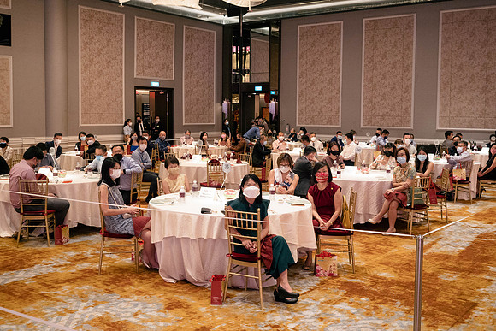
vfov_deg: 32.4
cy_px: 148
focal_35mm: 41
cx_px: 248
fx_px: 568
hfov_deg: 47.2
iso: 1000
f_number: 2.8
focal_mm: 19
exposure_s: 1/100
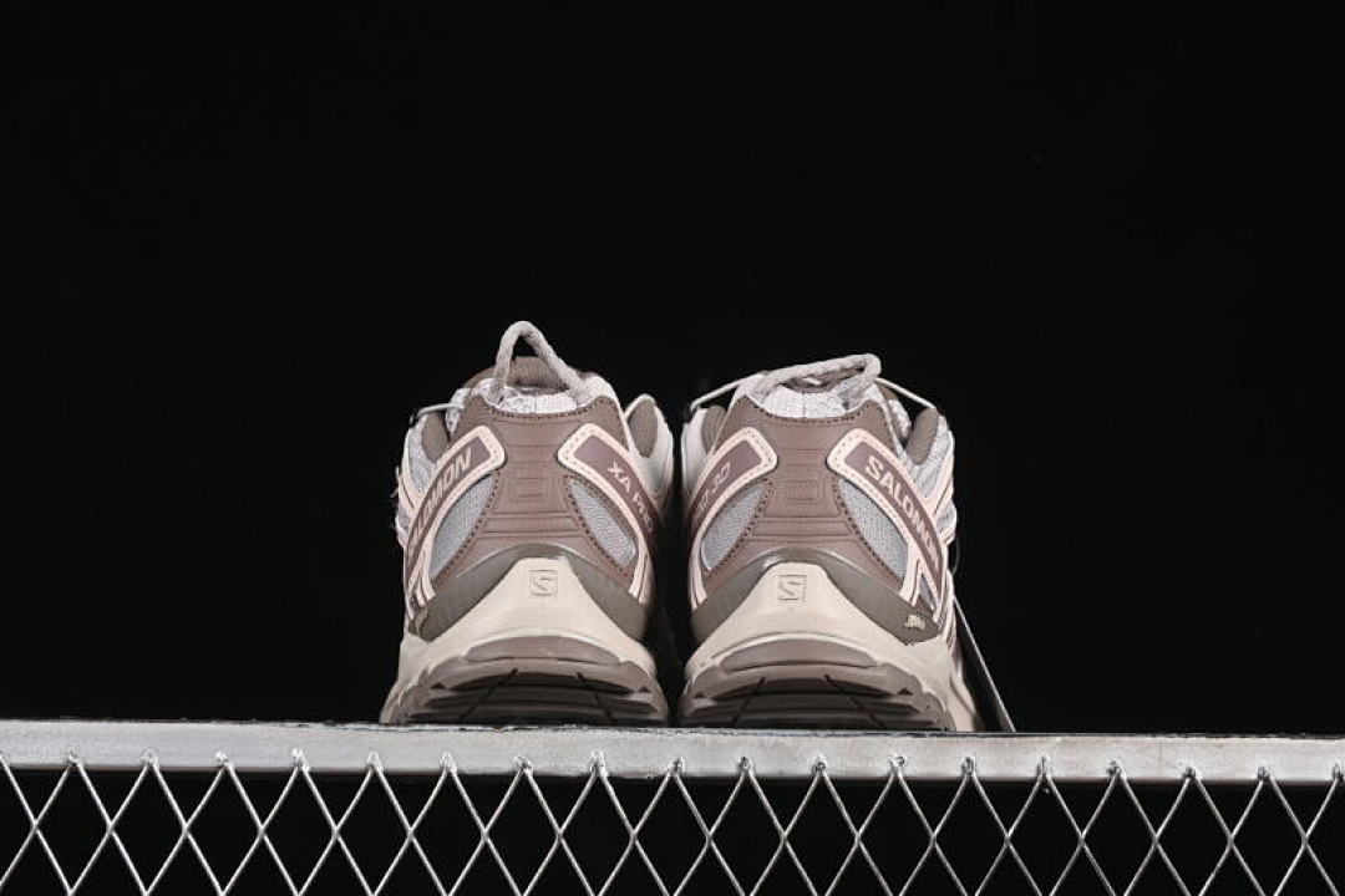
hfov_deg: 27.0
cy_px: 448
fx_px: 2802
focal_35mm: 75
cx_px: 672
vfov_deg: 18.2
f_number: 6.3
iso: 160
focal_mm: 50
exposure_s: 1/60
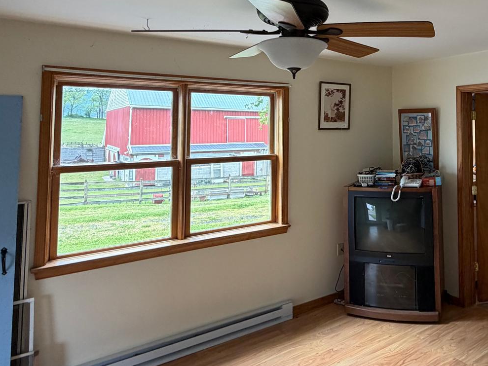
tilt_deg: +1.1
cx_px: 378
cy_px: 108
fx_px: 409
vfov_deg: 47.1
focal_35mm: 29
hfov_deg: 57.8
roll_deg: -0.4
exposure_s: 1/121
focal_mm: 2.22
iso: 160
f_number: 2.2
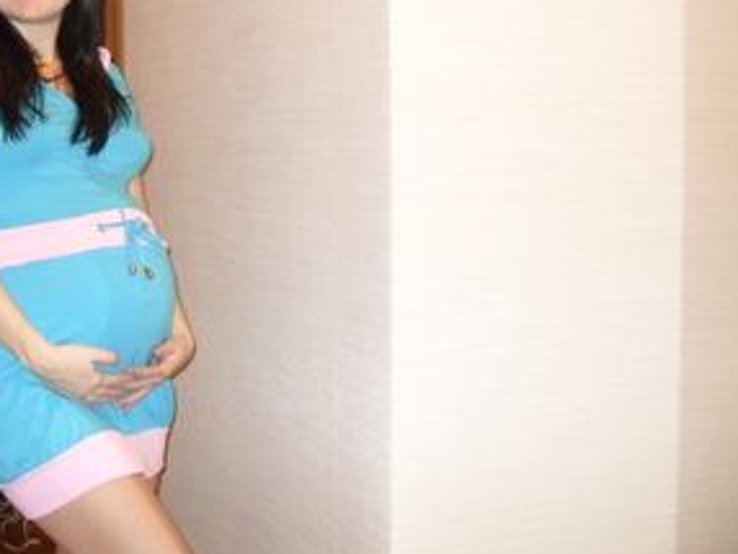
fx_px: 1174
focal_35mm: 55
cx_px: 217
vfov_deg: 26.5
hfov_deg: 34.4
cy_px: 196
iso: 800
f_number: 2.8
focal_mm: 6.2
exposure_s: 1/45
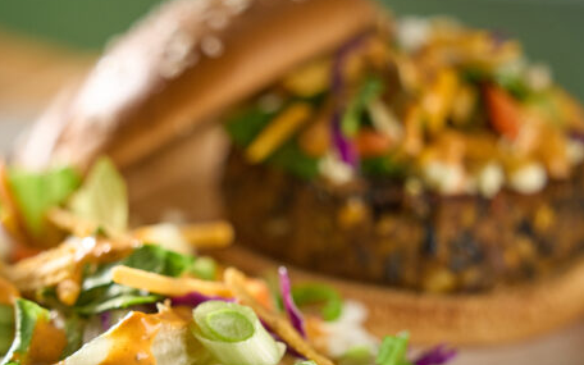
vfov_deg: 13.3
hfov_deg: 21.2
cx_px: 237
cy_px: 247
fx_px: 1560
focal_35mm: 98
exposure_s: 1/160
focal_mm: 73
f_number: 4
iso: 400
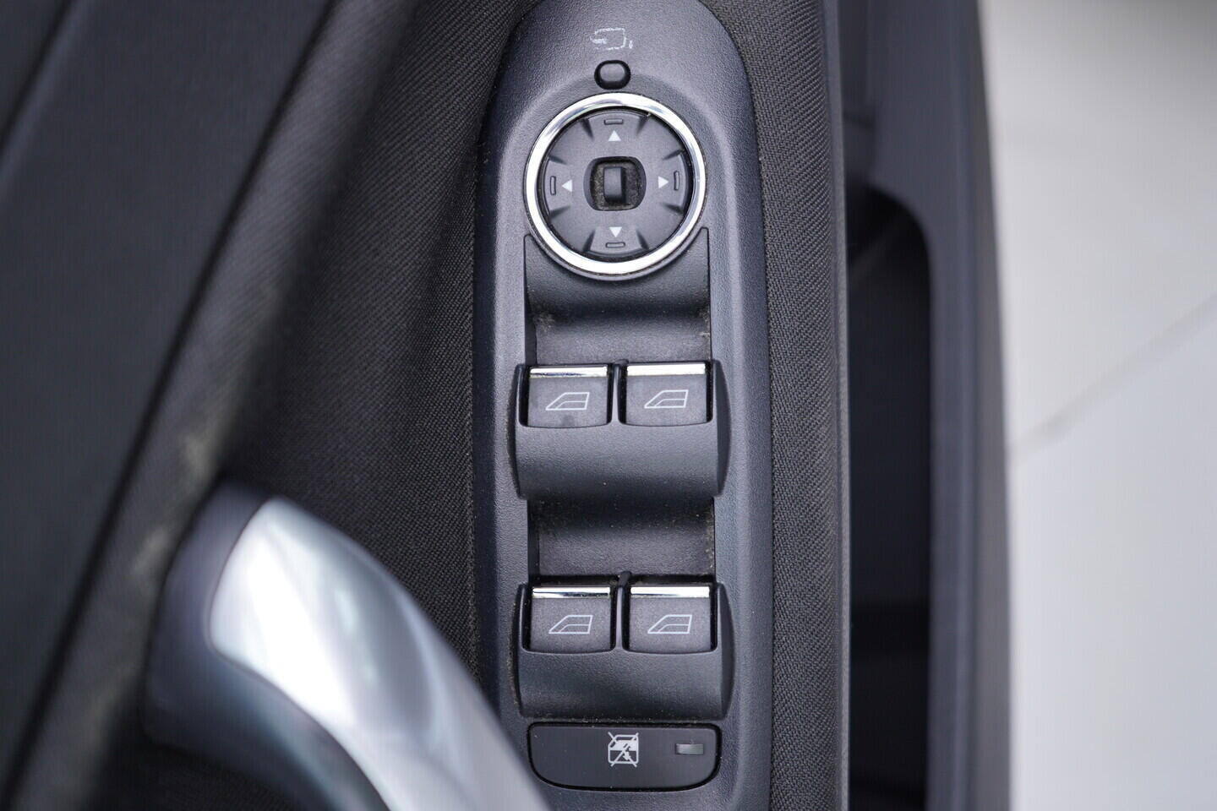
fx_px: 1217
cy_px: 406
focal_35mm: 36
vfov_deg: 36.9
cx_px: 608
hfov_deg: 53.1
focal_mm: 24
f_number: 2.8
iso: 160
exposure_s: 1/40
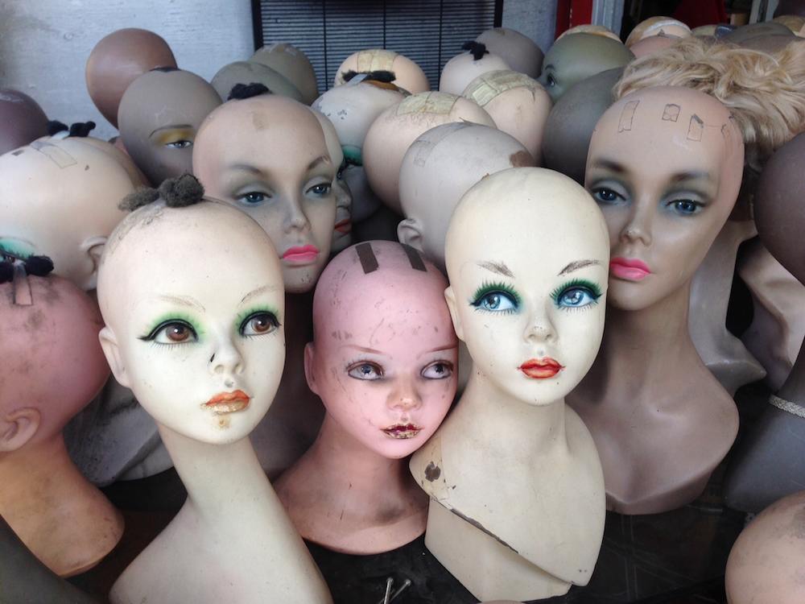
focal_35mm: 33
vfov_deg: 42.9
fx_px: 767
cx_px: 402
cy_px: 302
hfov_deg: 55.4
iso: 50
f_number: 2.4
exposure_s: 1/201
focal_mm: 4.12
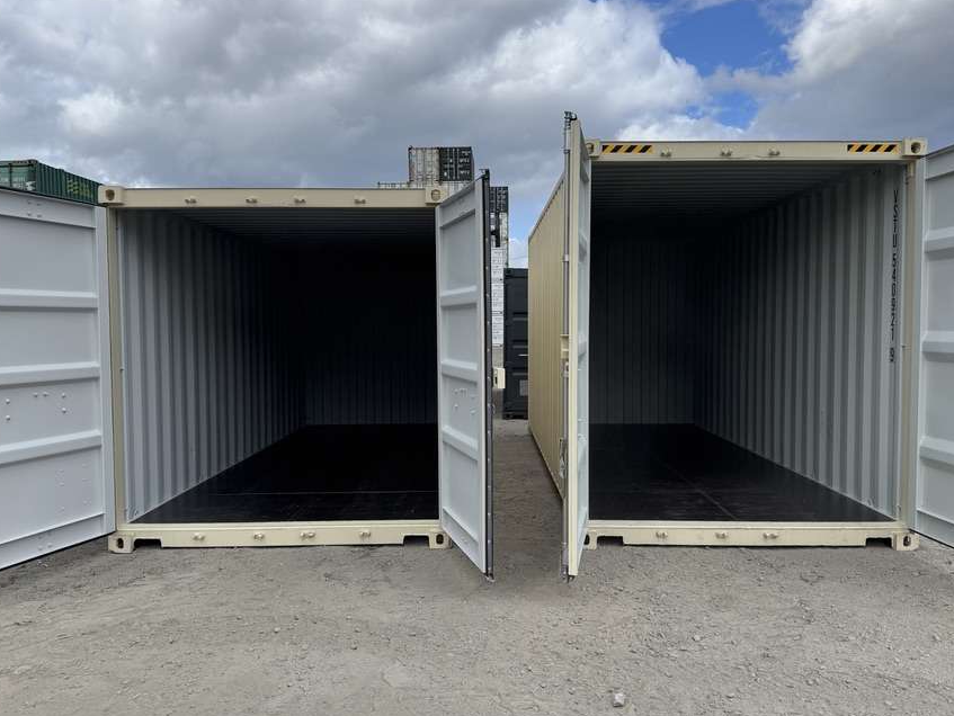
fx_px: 800
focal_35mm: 29
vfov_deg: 48.3
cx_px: 488
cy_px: 352
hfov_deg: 61.6
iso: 80
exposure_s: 1/3802
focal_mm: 6.76
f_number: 1.78
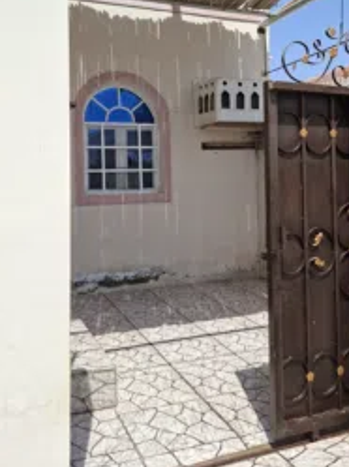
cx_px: 221
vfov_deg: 49.7
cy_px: 174
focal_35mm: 37
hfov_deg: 38.3
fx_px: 499
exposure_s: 1/1938
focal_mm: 5.54
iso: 50
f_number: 1.8
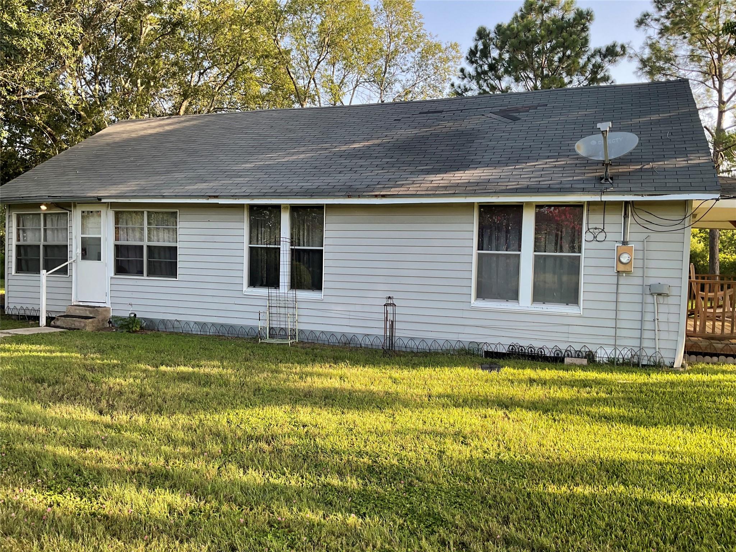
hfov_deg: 61.7
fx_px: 617
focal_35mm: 29
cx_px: 368
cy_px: 276
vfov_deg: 48.2
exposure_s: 1/179
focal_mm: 3
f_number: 1.8
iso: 16
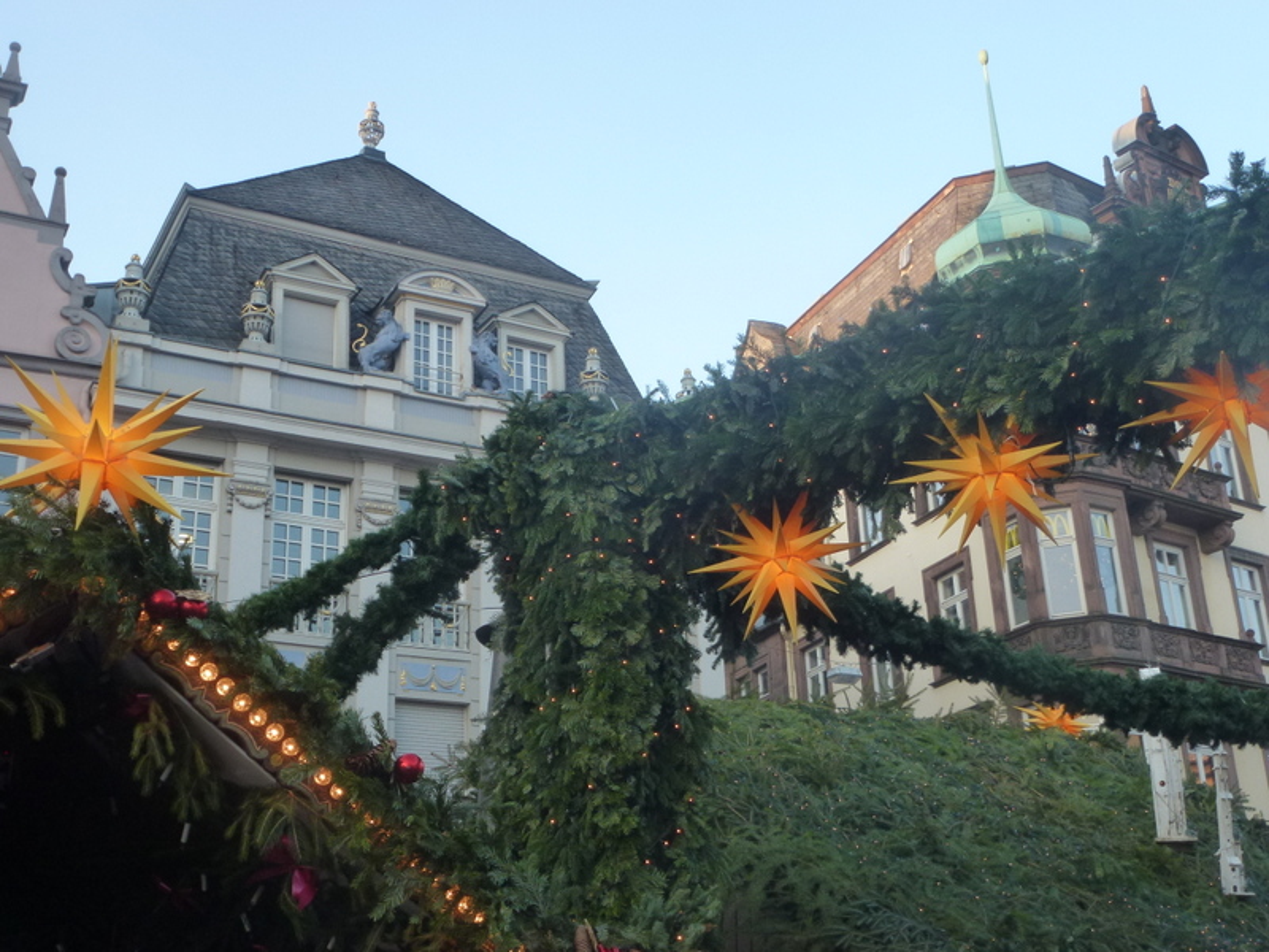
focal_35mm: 41
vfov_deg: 35.1
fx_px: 1503
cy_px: 476
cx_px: 634
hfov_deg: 45.8
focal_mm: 7.4
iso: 160
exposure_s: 1/80
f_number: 3.9
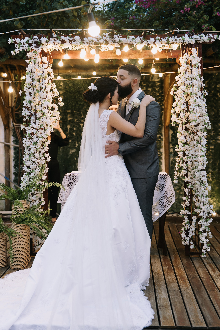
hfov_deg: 27.5
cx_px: 110
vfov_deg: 40.3
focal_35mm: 49
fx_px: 449
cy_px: 165
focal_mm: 47
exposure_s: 1/125
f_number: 3.2
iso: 800
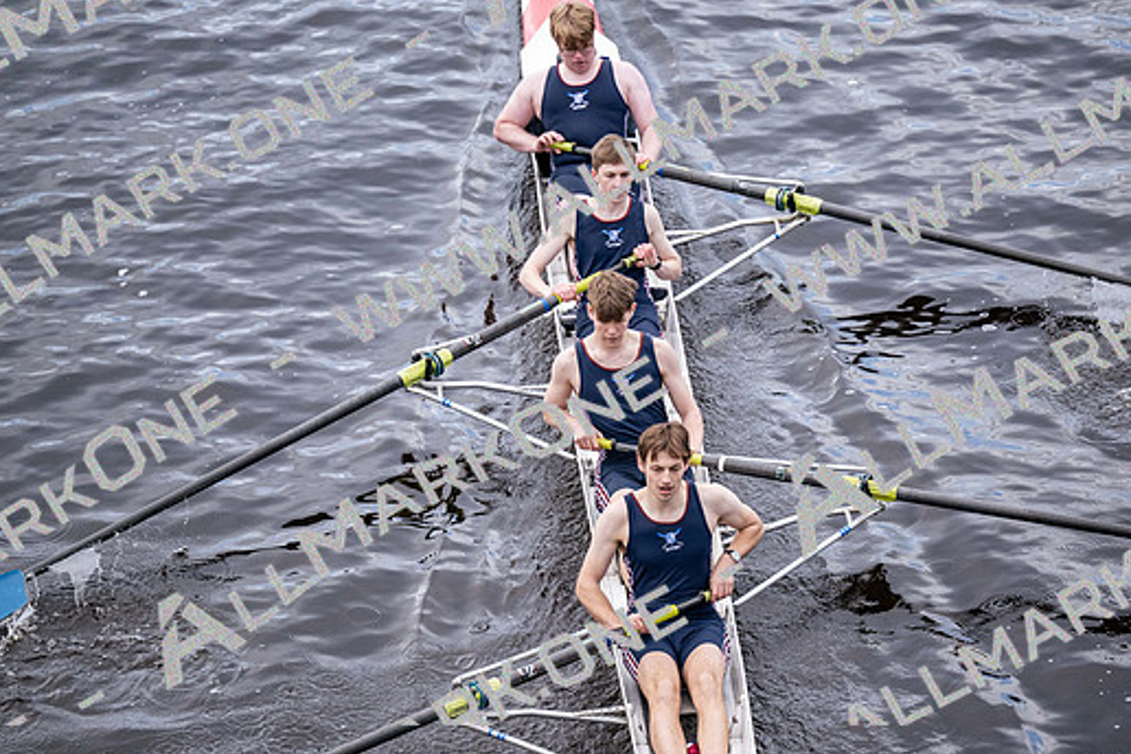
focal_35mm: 225
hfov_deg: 9.1
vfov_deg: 6.1
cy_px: 350
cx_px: 603
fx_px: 7068
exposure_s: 1/2000
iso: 1250
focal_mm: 200
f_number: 2.8
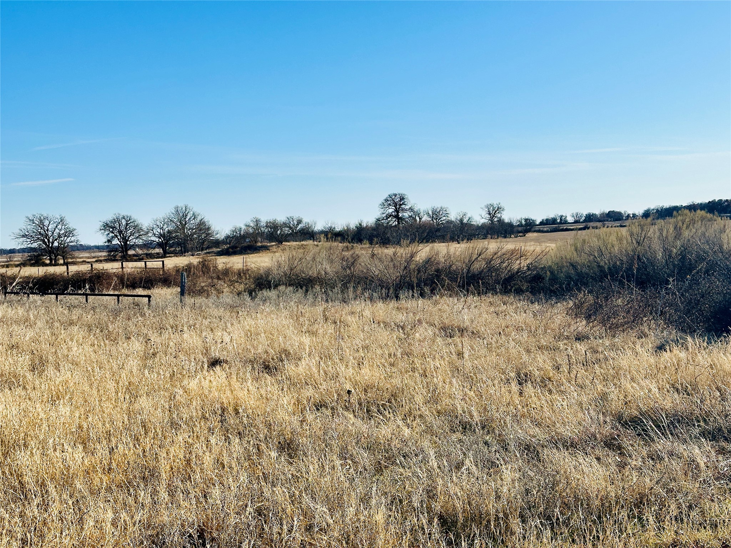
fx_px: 1014
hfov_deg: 39.7
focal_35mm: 48
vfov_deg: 30.3
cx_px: 366
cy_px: 274
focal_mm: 6.86
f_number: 1.78
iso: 64
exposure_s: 1/5882
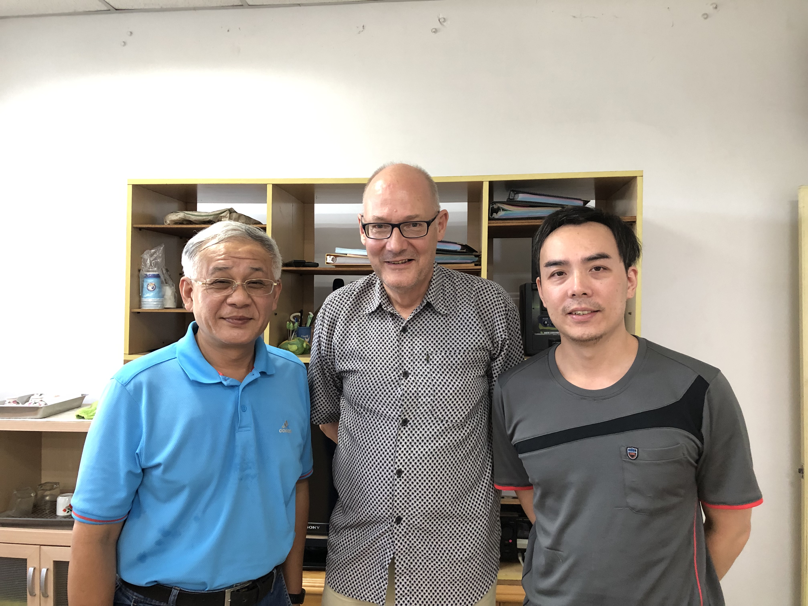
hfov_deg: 63.4
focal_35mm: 28
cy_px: 303
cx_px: 404
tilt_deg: +1.2
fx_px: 654
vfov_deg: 49.7
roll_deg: +0.7
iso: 320
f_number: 1.8
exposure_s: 1/60
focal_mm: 3.99
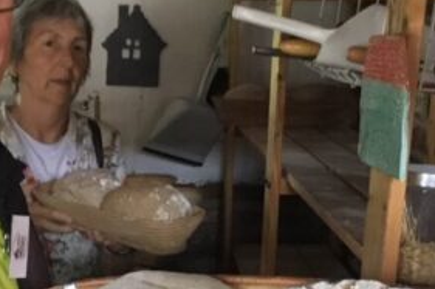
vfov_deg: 16.9
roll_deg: -0.6
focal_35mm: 80
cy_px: 249
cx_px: 115
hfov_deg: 25.1
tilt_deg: -12.2
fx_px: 966
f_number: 2.4
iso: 200
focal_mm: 3.3
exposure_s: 1/17
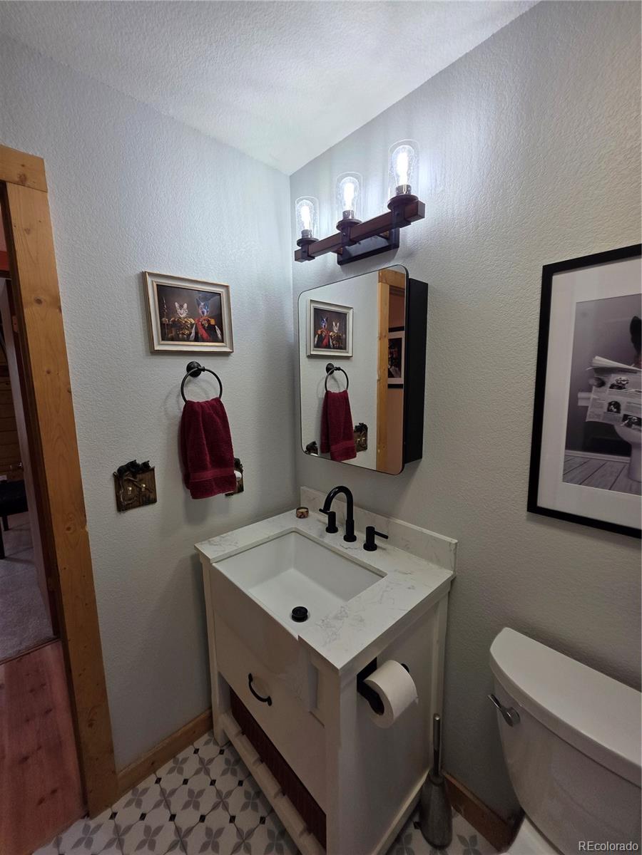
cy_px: 428
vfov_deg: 106.2
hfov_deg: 89.9
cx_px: 321
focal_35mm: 13
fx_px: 321
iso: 50
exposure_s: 1/120
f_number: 1.9
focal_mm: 2.2
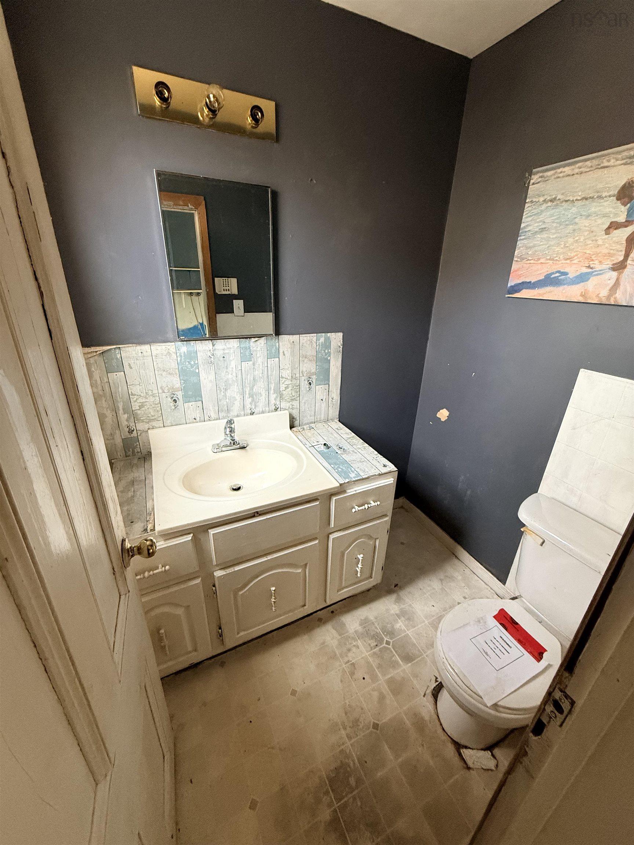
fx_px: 342
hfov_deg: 85.7
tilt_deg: -23.2
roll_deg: -0.8
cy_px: 422
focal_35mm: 14
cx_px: 317
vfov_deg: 102.1
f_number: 2.2
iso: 400
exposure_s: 1/60
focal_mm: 2.22
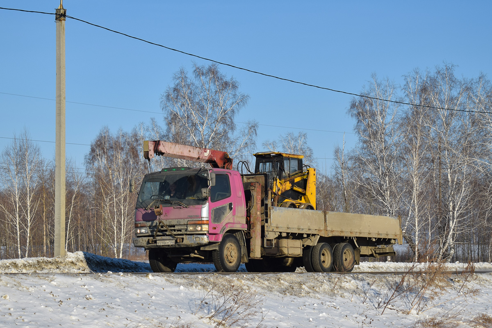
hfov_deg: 24.6
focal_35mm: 82
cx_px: 246
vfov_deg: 16.6
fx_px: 1127
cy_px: 164
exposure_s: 1/800
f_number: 6.3
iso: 100
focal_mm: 55
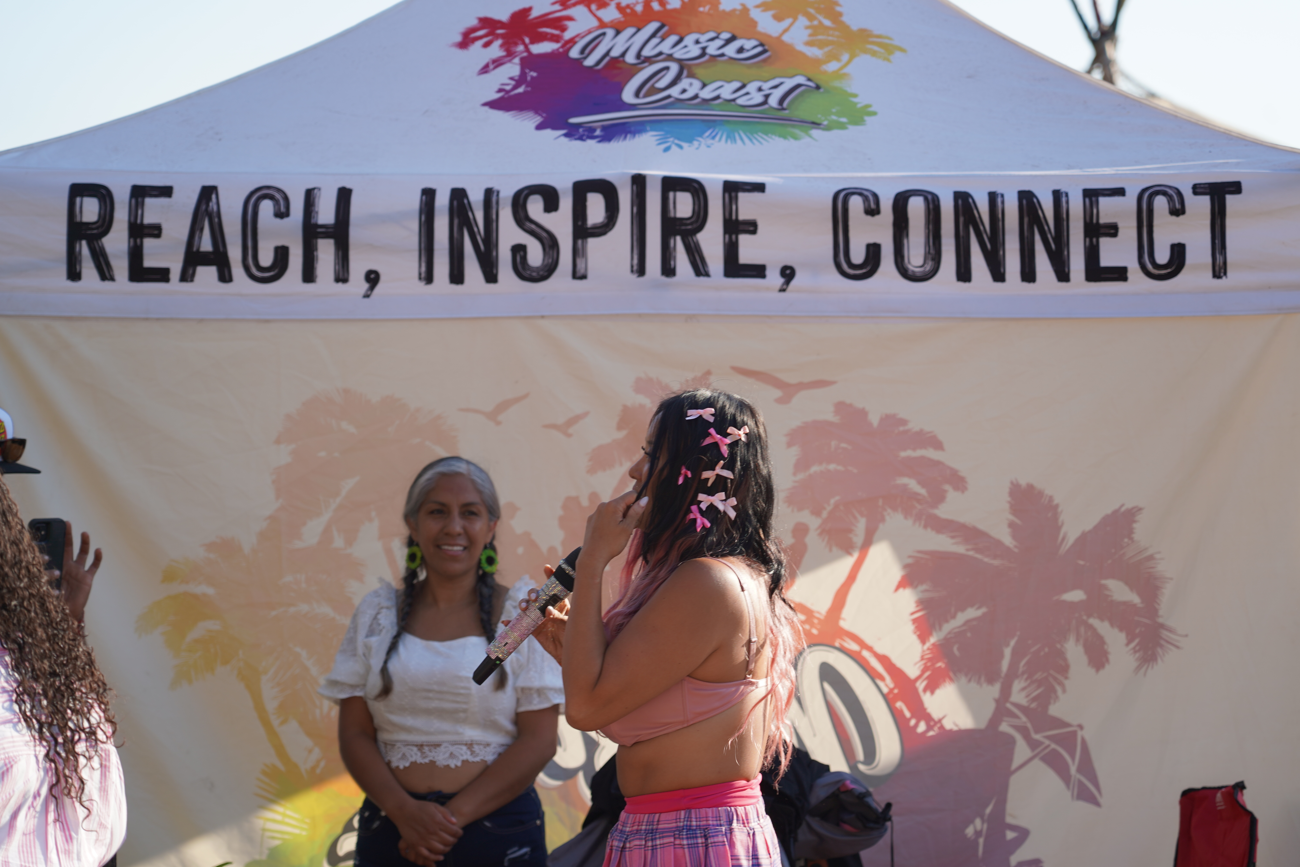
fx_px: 3791
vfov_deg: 13.0
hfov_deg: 19.5
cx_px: 650
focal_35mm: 105
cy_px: 434
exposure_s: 1/320
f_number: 4.5
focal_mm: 105
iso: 100
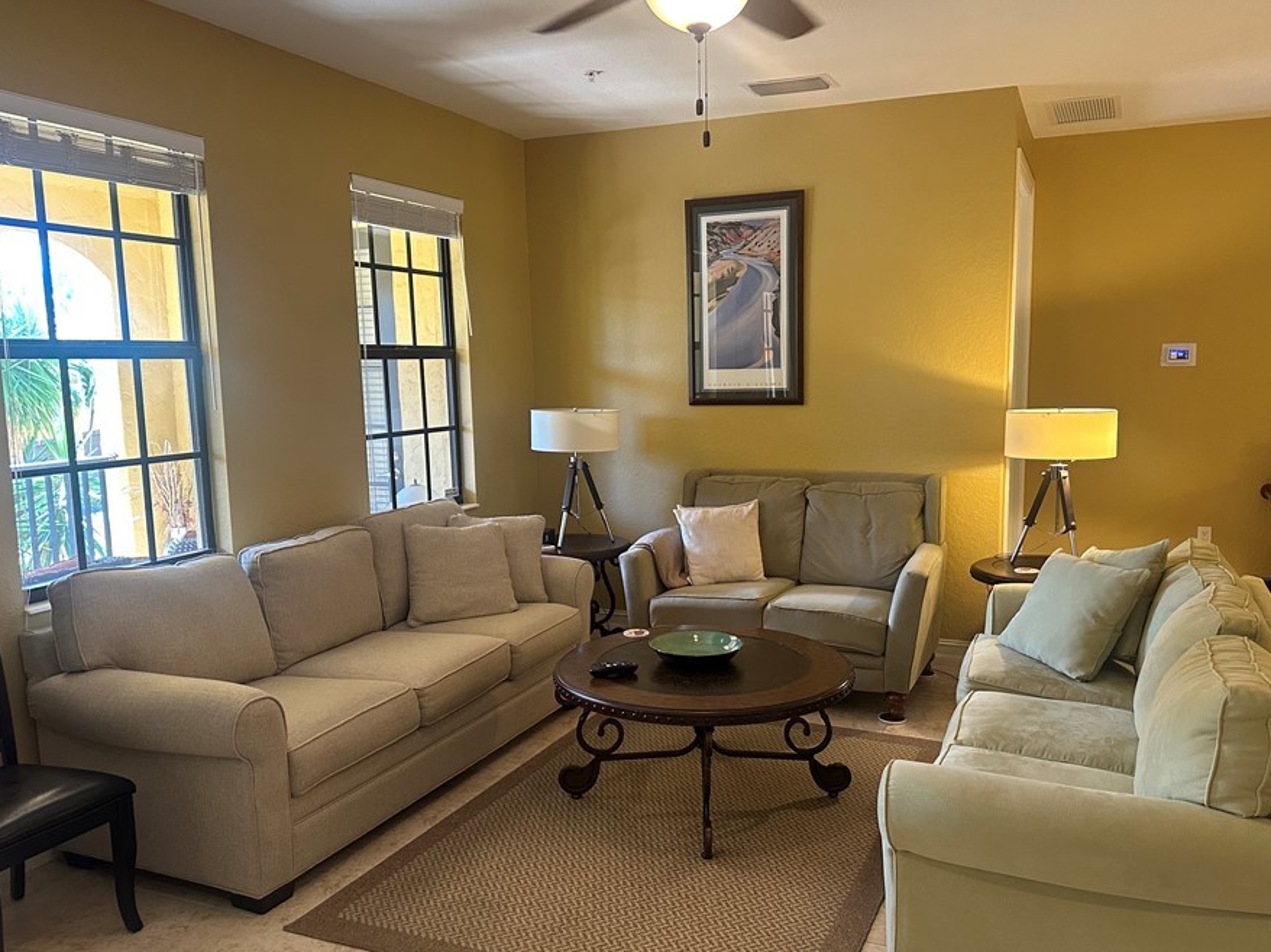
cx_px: 662
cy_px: 501
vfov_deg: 49.7
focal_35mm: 28
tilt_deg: -7.7
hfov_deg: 63.4
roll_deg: +0.8
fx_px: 1028
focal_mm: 6.86
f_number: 1.78
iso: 320
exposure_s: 1/60
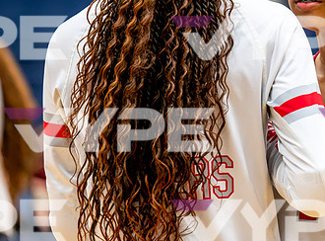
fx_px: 2205
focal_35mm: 236
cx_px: 334
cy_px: 62
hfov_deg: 8.4
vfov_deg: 6.2
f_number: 2.8
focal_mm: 115
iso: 3200
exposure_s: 1/800
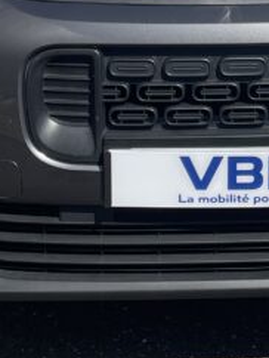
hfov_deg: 13.3
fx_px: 1138
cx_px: 260
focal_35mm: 110
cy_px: -158
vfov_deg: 16.5
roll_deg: +1.5
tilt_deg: -6.6
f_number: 1.6
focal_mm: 4.2
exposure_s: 1/2959
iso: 32
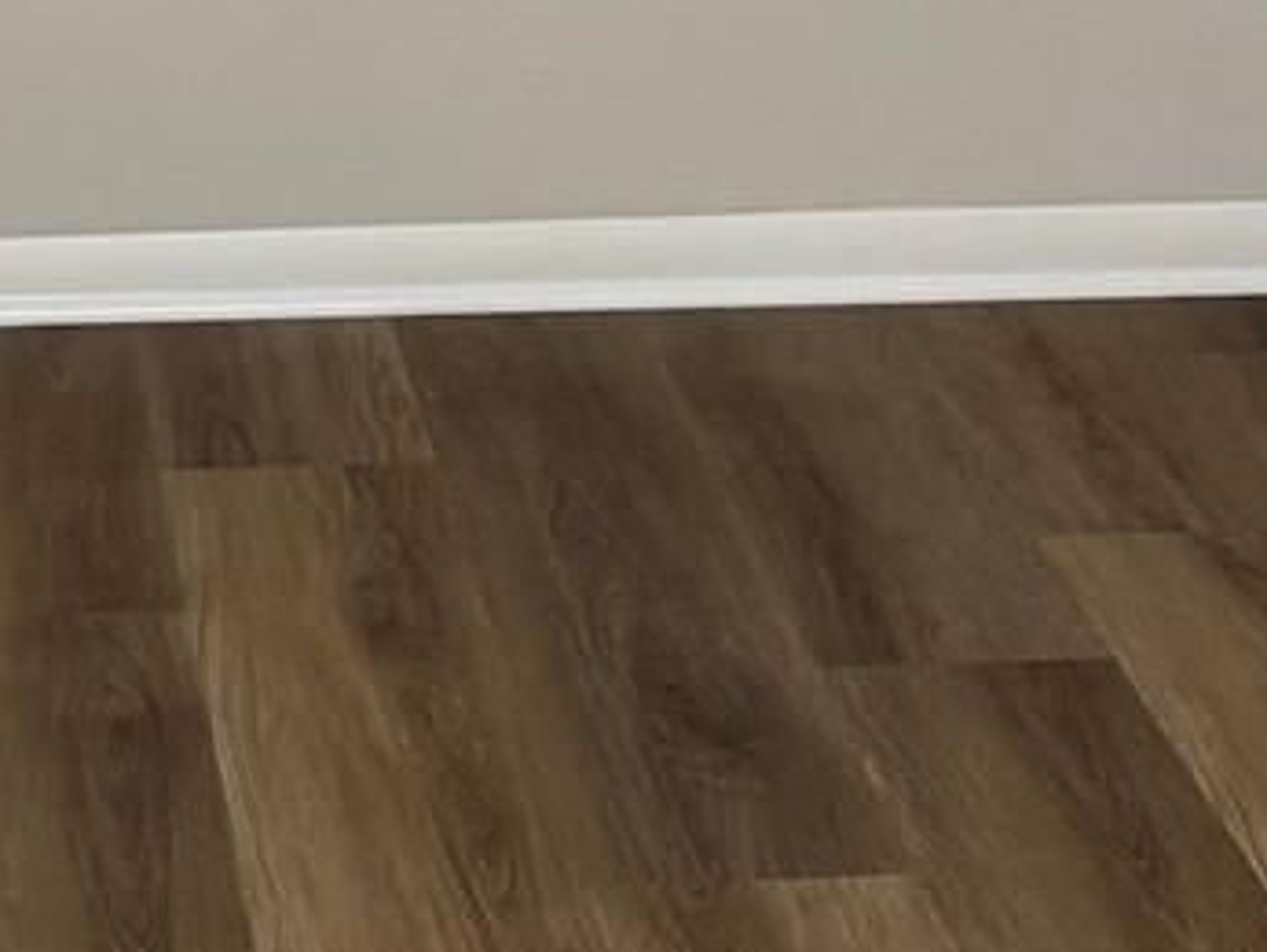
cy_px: -194
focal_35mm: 142
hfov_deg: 13.9
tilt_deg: -13.6
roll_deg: -1.1
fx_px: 5201
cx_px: 374
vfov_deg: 10.3
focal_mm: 6.76
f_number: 1.78
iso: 320
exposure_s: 1/60
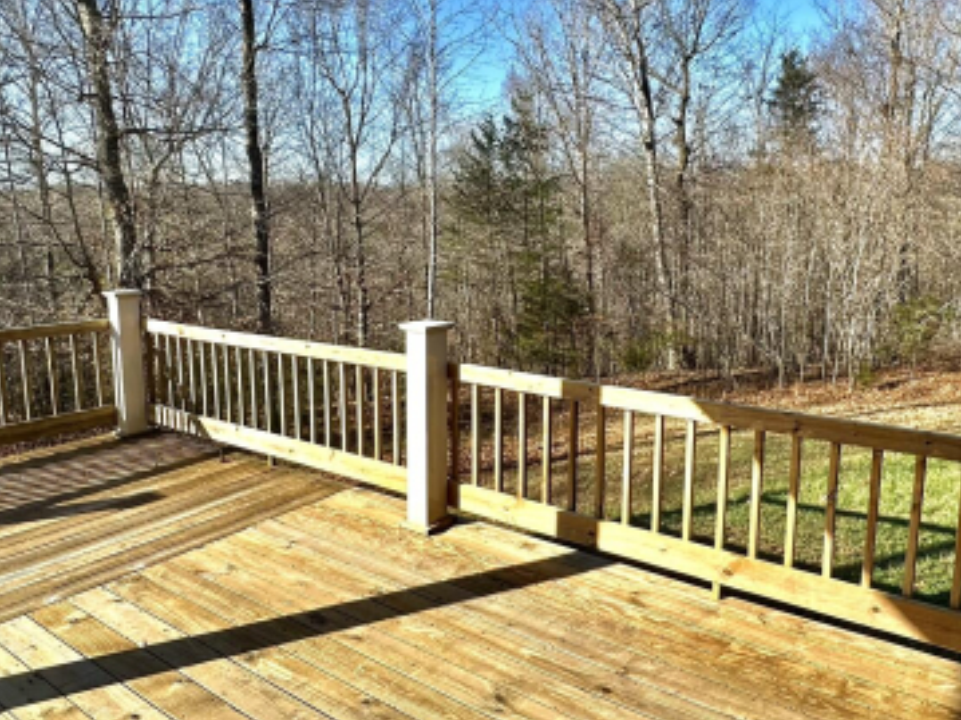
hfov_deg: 66.4
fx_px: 722
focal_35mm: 26
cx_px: 598
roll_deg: -0.6
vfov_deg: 52.9
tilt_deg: -9.1
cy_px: 321
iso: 40
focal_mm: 2.22
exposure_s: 1/678
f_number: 2.2
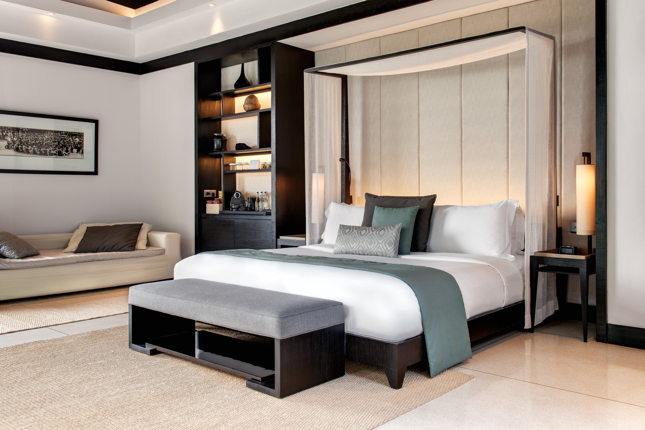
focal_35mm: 29
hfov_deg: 63.6
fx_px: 520
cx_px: 322
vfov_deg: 45.0
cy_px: 215
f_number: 8
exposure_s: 1/60
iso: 64
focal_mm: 29
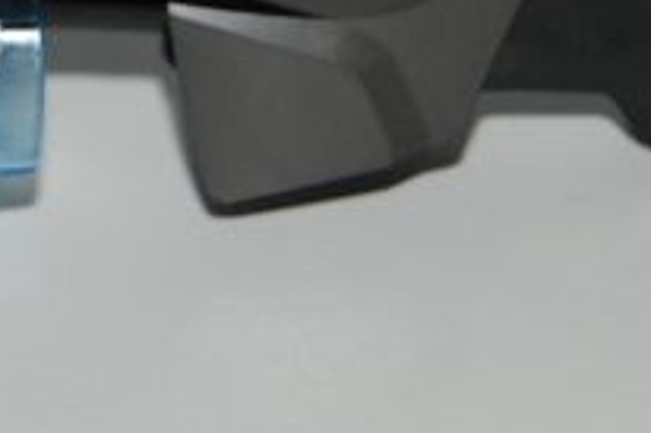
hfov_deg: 6.4
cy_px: -209
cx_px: -142
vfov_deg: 4.3
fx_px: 5799
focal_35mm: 321
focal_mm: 55
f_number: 5.6
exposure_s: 1/60
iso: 400
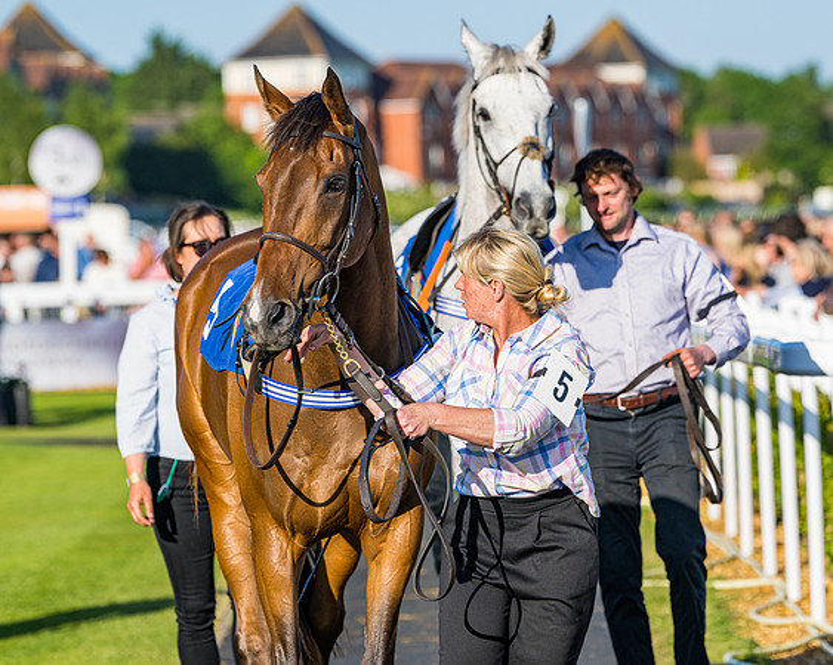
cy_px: 381
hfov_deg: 7.2
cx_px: 564
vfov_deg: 5.8
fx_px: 6605
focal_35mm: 268
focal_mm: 200
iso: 200
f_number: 5
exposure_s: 1/1250
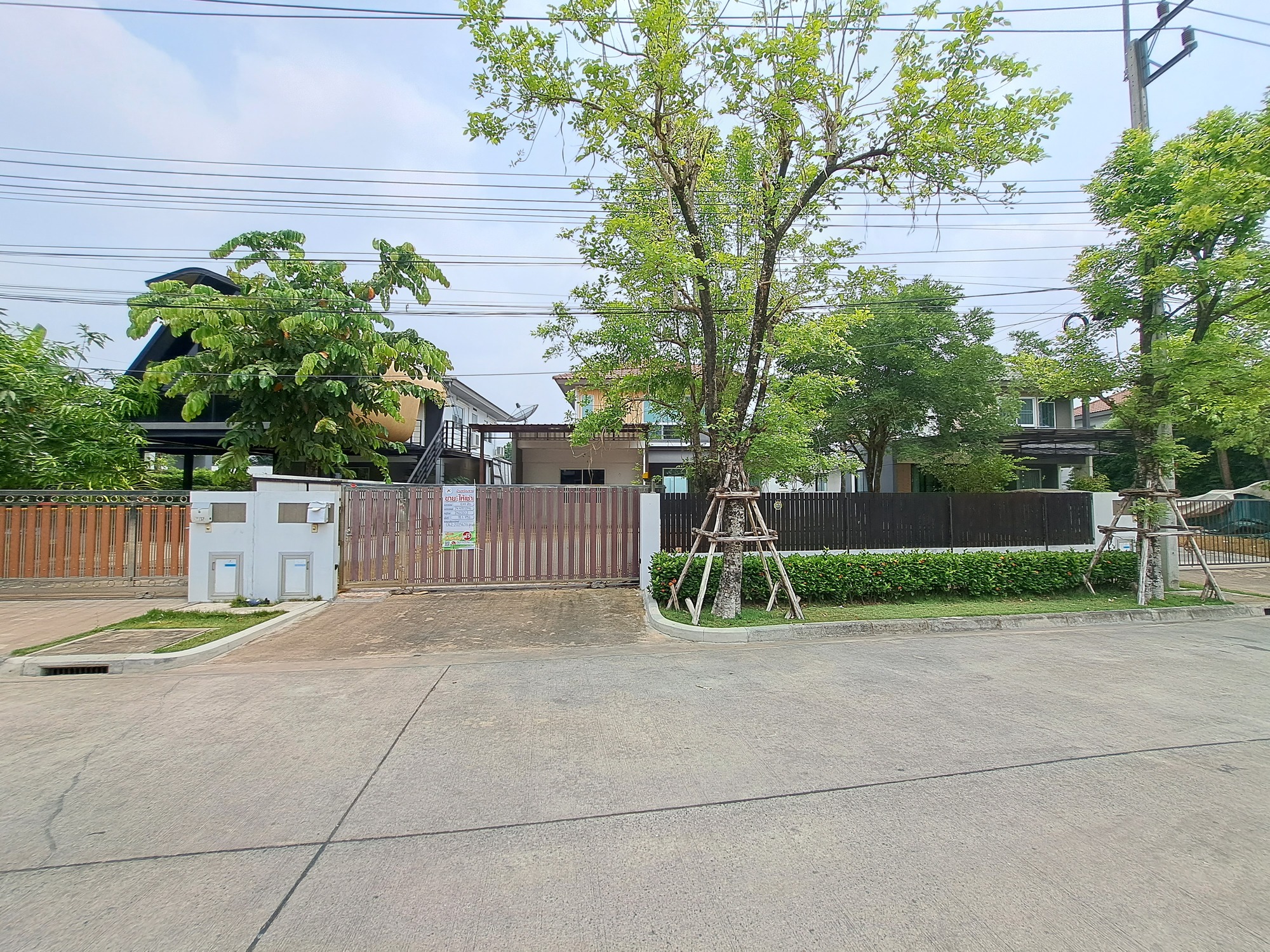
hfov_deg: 106.2
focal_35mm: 13
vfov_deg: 89.9
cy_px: 476
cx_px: 635
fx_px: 477
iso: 50
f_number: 2.2
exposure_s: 1/1279
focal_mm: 1.74
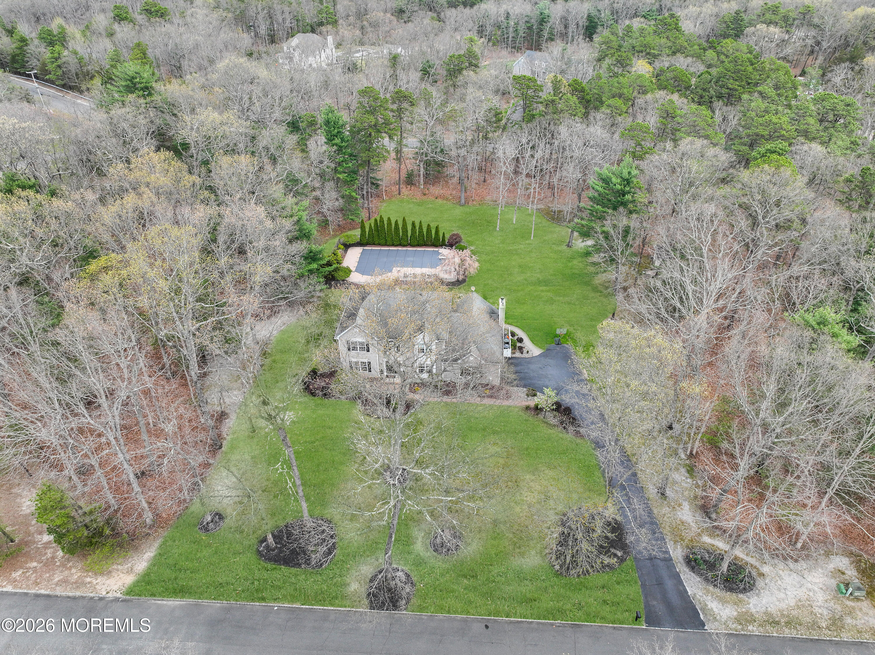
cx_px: 438
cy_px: 328
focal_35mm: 24
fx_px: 606
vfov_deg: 56.8
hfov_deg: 71.6
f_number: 2.8
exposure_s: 1/640
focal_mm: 12.29
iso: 100
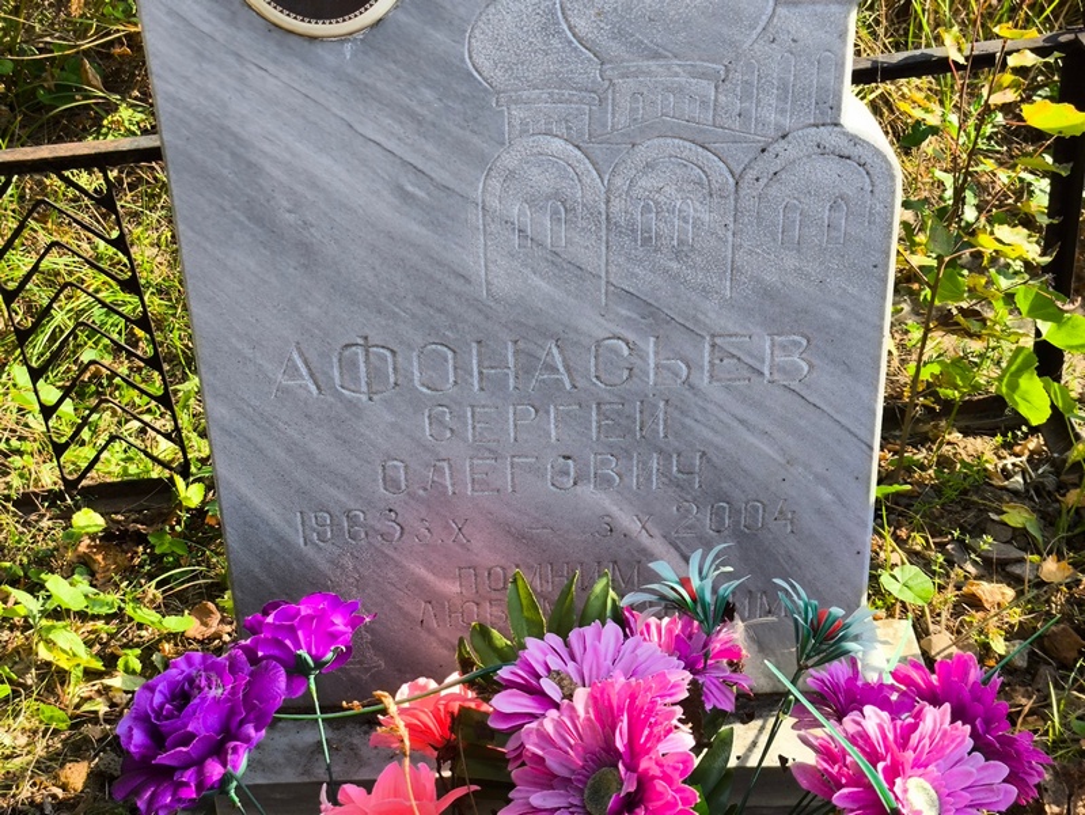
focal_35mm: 50
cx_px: 542
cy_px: 408
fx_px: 1568
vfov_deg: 29.1
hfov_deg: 38.2
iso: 50
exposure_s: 1/377
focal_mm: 4.71
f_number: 1.7
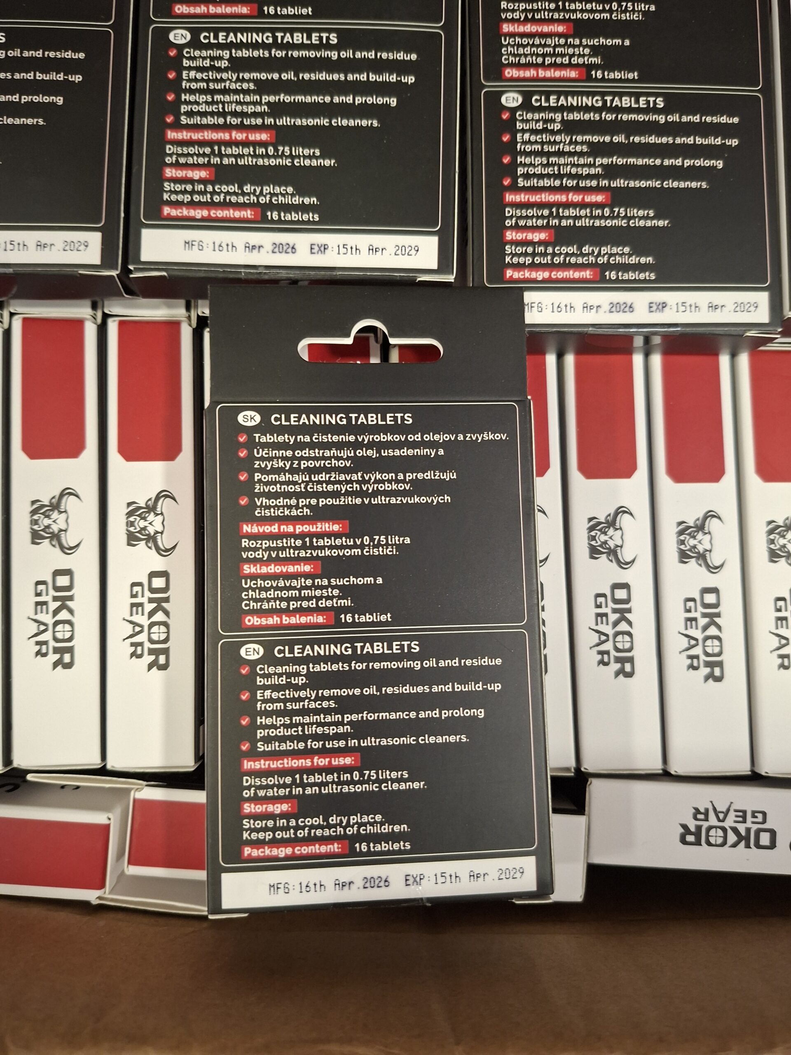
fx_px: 701
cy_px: 528
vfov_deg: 73.9
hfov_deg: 58.9
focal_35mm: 23
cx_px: 396
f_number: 1.8
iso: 320
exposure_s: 1/50
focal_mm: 5.54
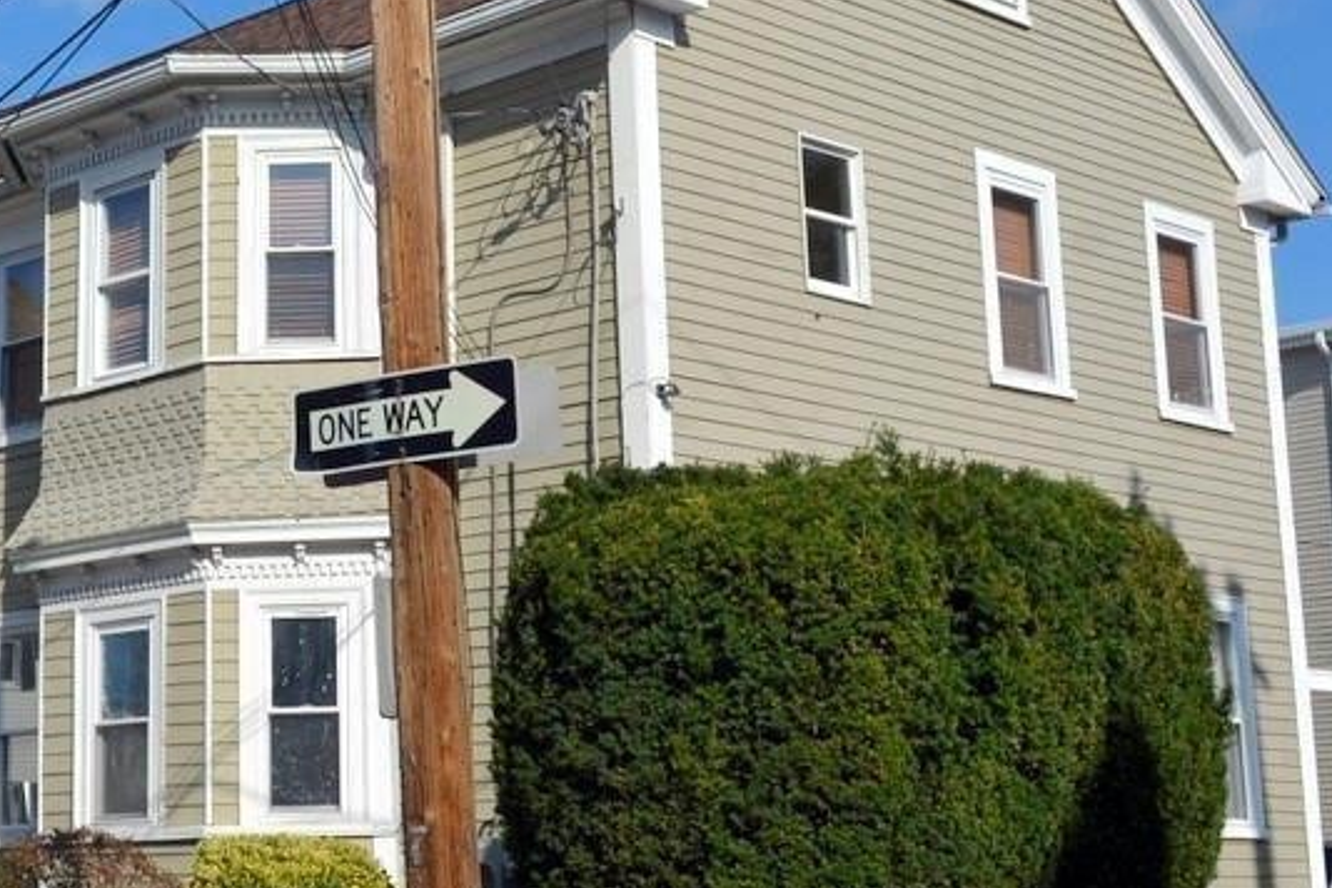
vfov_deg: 19.7
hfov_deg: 28.7
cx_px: 299
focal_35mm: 69
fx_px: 2553
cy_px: 360
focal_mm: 24
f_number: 8
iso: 100
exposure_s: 1/500
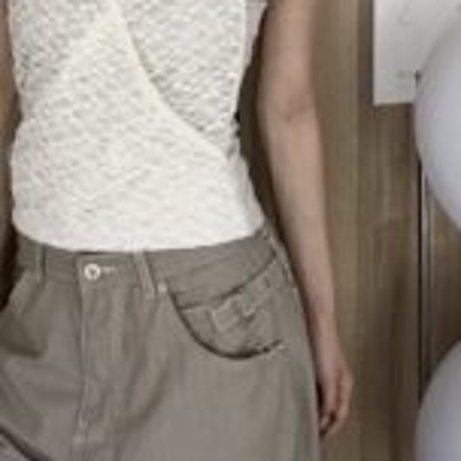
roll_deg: +0.0
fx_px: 979
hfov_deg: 26.2
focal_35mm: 65
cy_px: -3
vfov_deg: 25.2
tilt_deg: -9.4
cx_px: 115
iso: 40
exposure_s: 1/30
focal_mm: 3.99
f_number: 1.8
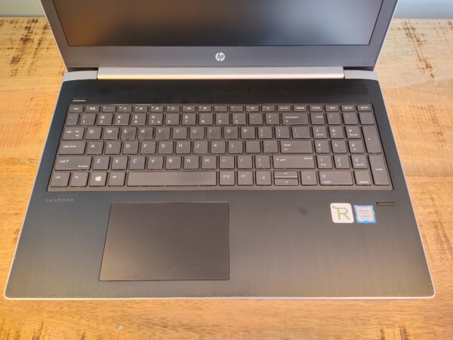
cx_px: 226
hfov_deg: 67.3
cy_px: 170
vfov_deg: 53.1
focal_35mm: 26
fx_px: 340
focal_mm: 4.81
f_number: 1.8
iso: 200
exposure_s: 1/50
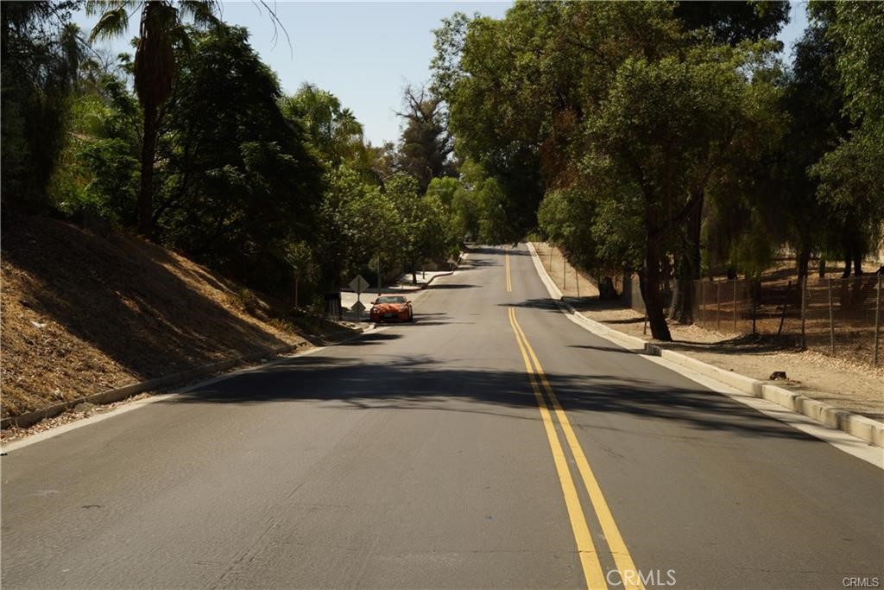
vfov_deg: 27.0
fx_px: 1228
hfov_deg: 39.6
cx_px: 442
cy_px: 295
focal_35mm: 50
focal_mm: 50
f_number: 16
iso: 100
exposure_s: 1/60
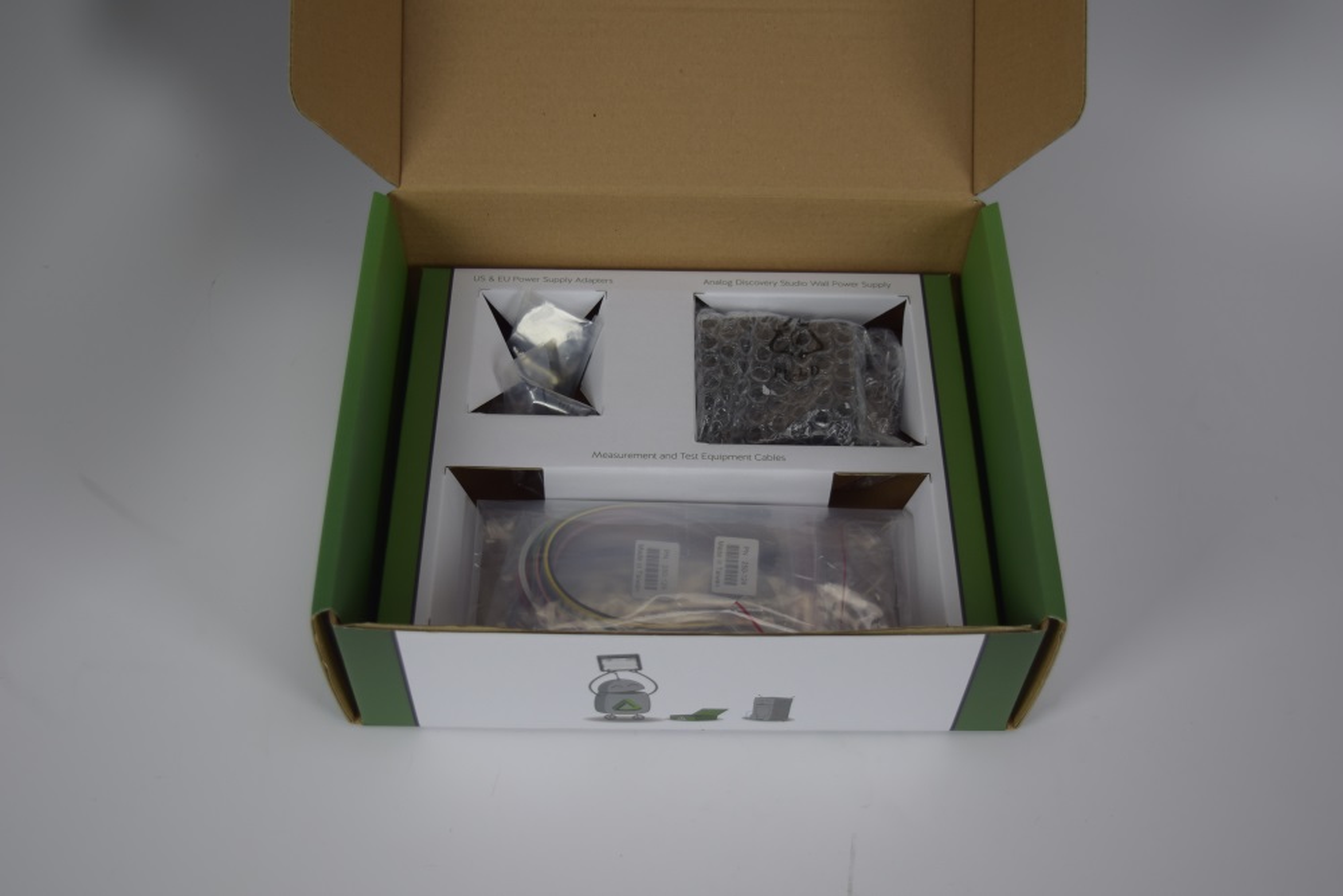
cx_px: 672
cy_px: 448
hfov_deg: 45.0
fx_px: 1623
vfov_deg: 30.9
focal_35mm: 44
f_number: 4.2
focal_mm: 29
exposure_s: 1/100
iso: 200
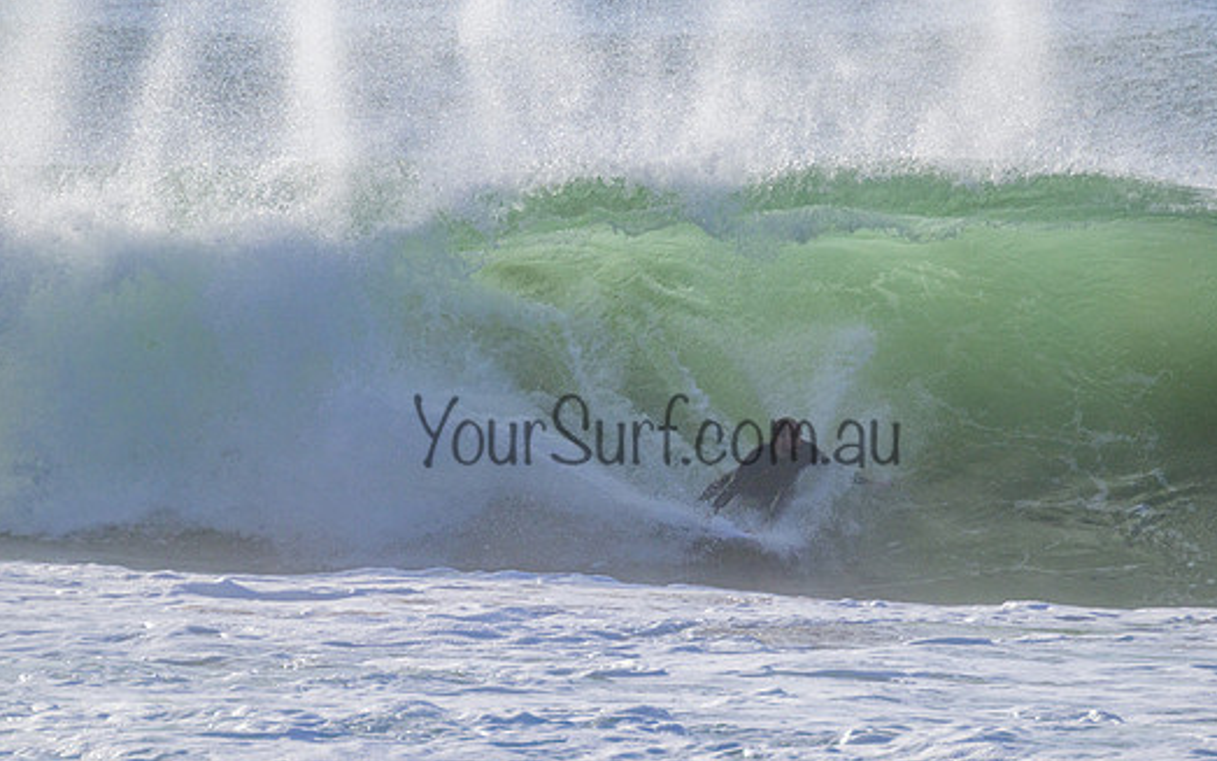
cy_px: 411
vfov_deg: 1.5
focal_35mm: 904
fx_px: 29986
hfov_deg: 2.3
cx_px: 654
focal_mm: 800
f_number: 11
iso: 720
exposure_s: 1/2000
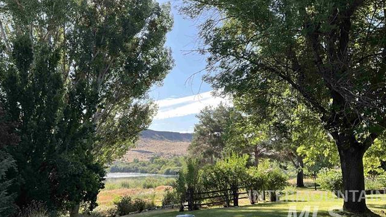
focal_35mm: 32
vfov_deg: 36.6
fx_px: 327
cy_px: 113
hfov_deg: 61.0
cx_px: 194
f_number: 1.8
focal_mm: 3
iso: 25
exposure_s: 1/683
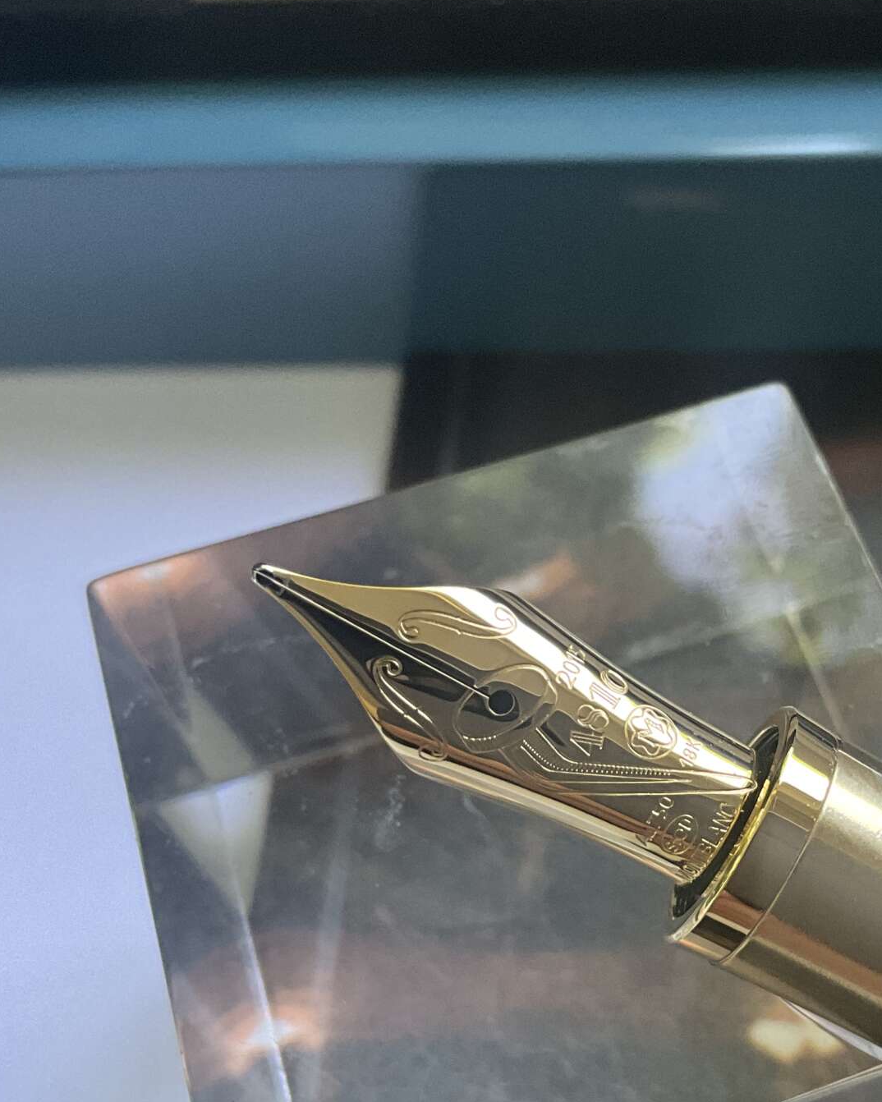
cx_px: 766
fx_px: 1762
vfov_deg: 34.5
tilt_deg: -60.6
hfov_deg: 27.3
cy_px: 697
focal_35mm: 54
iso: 64
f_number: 1.8
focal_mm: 3
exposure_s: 1/68
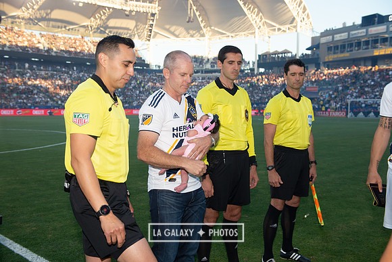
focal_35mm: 38
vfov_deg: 35.1
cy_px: 131
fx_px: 414
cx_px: 196
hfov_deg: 50.7
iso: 160
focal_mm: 38
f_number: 4.5
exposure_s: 1/500
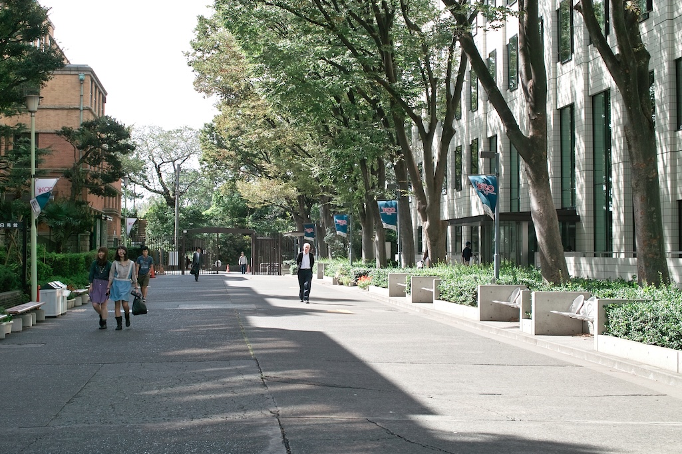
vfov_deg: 25.0
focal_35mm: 54
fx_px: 1023
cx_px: 311
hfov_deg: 36.9
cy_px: 184
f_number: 5
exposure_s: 1/160
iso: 100
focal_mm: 24.2
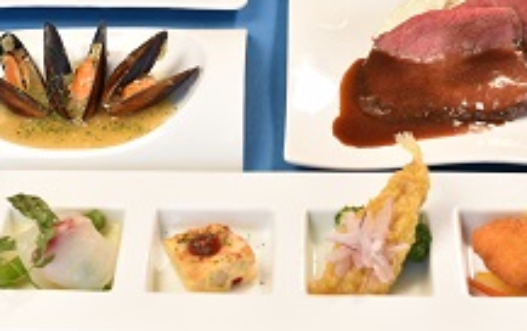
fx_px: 1351
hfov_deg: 22.0
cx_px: 214
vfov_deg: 13.8
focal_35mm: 94
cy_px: 38
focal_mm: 50
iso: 100
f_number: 8
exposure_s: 1/10
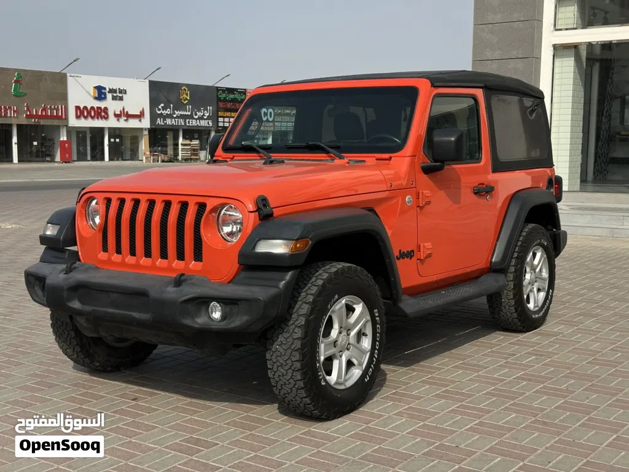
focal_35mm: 48
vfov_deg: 30.3
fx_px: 872
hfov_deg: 39.7
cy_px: 236
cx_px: 314
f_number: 1.78
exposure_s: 1/4566
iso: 64
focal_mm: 6.86
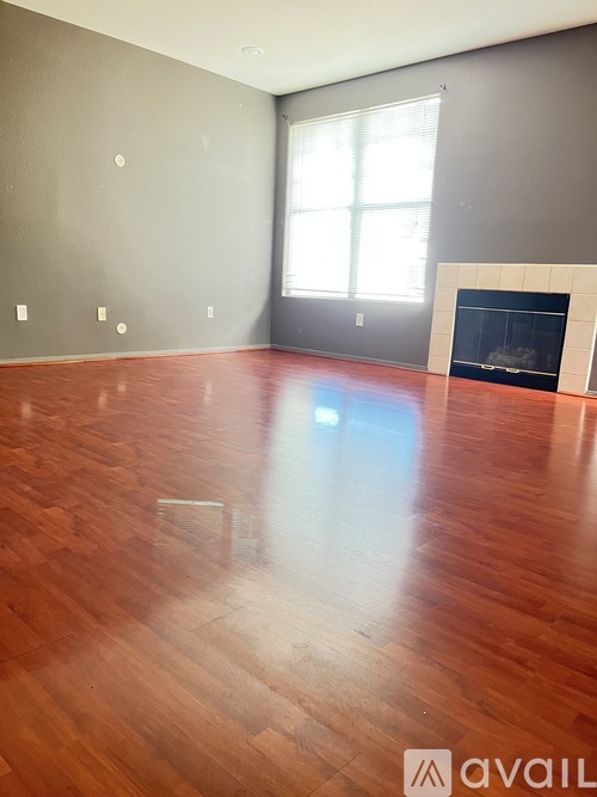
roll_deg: -2.5
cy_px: 398
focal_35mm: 26
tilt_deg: -10.9
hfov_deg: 53.0
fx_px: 598
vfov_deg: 67.3
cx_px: 298
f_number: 1.6
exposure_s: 1/40
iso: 640
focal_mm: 5.1
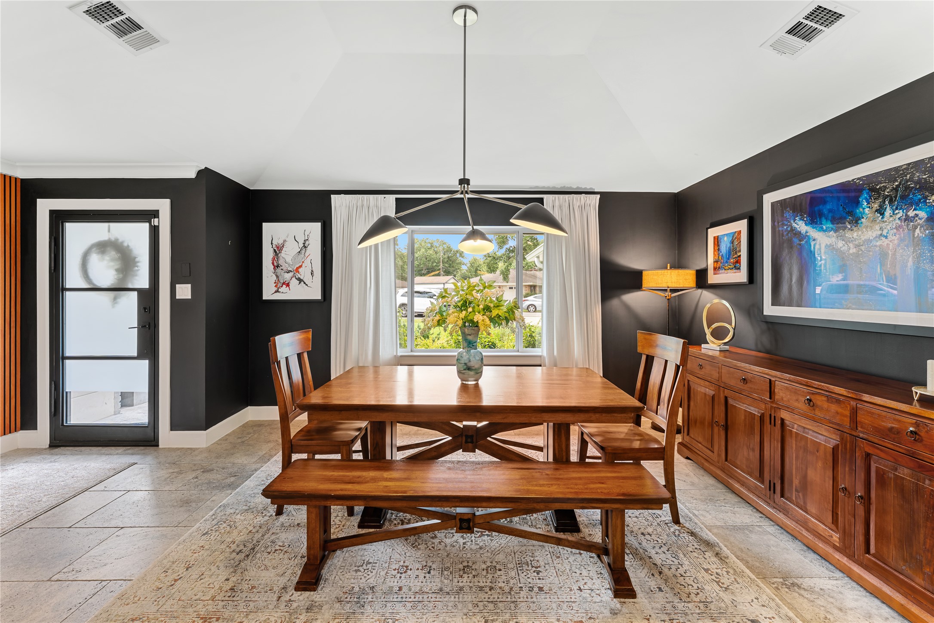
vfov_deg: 81.2
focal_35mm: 14
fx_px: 363
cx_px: 467
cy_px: 312
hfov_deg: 104.3
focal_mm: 14
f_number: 8
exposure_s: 1/1.67
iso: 100
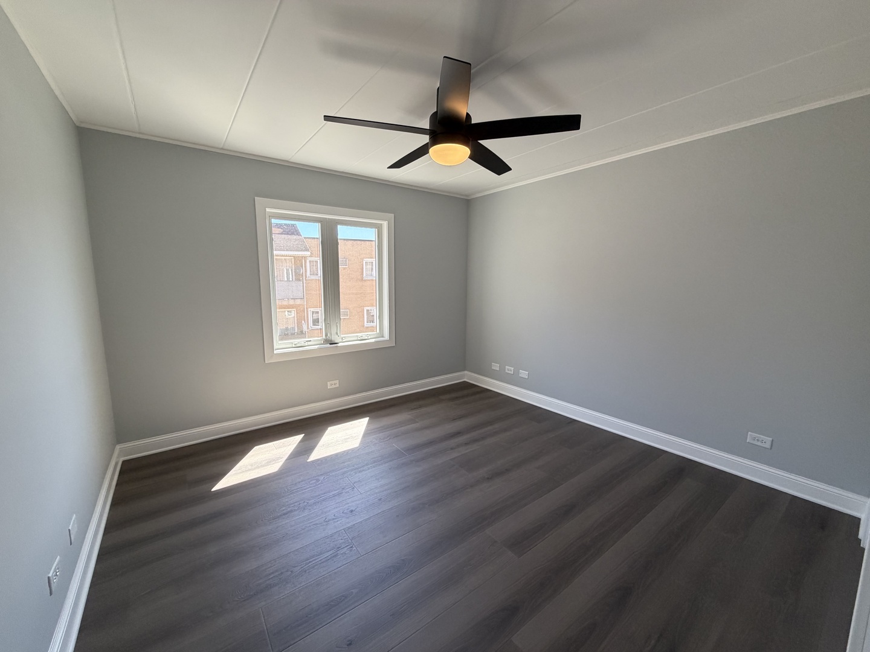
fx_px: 352
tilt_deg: -7.5
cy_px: 326
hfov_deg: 102.1
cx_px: 435
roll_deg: -0.3
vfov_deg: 85.7
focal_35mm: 14
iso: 160
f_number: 2.2
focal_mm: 2.22
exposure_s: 1/121
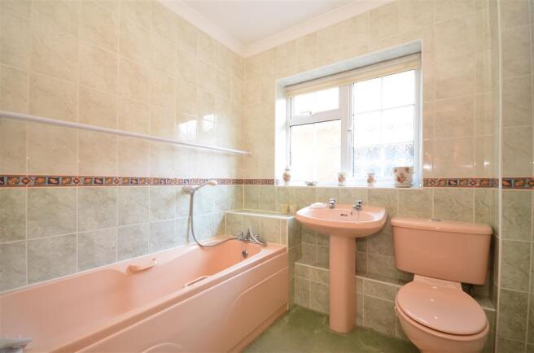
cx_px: 267
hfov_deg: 100.5
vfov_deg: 77.0
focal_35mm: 15
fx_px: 222
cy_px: 176
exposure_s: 1/10
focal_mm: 10
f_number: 5
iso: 200
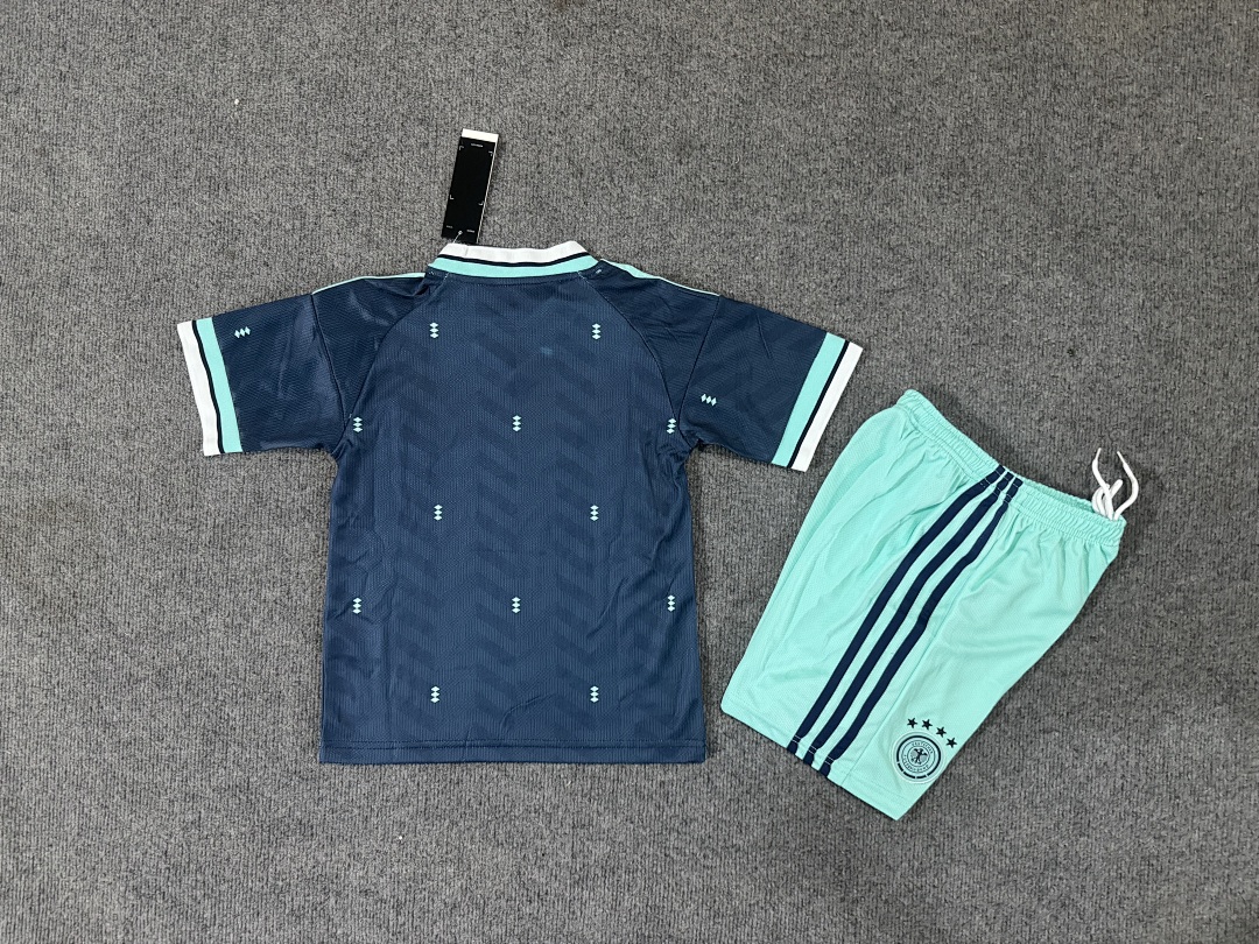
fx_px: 873
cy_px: 472
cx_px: 630
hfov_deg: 71.6
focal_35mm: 24
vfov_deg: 56.8
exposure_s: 1/50
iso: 640
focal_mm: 6.76
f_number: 1.78
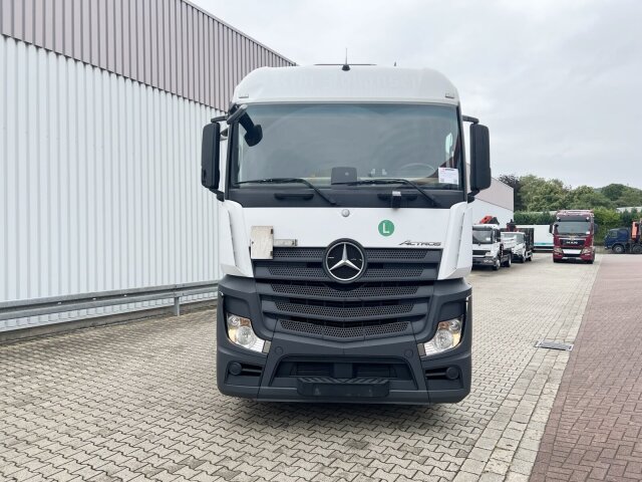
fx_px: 482
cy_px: 241
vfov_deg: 53.1
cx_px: 321
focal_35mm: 26
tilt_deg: +0.8
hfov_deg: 67.3
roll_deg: +0.5
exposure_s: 1/2353
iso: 50
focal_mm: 5.7
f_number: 1.5
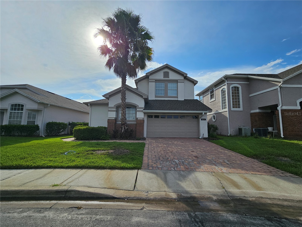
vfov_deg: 89.9
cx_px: 151
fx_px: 113
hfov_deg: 106.2
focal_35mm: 13
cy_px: 114
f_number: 2.2
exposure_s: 1/5883
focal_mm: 2.2
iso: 50
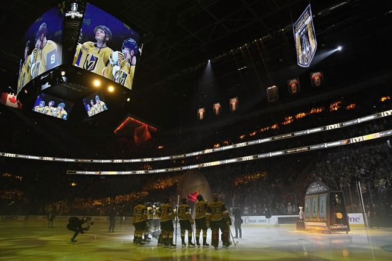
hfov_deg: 73.8
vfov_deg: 53.1
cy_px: 130
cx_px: 196
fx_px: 261
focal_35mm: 24
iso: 2500
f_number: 4.5
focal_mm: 24
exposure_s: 1/500
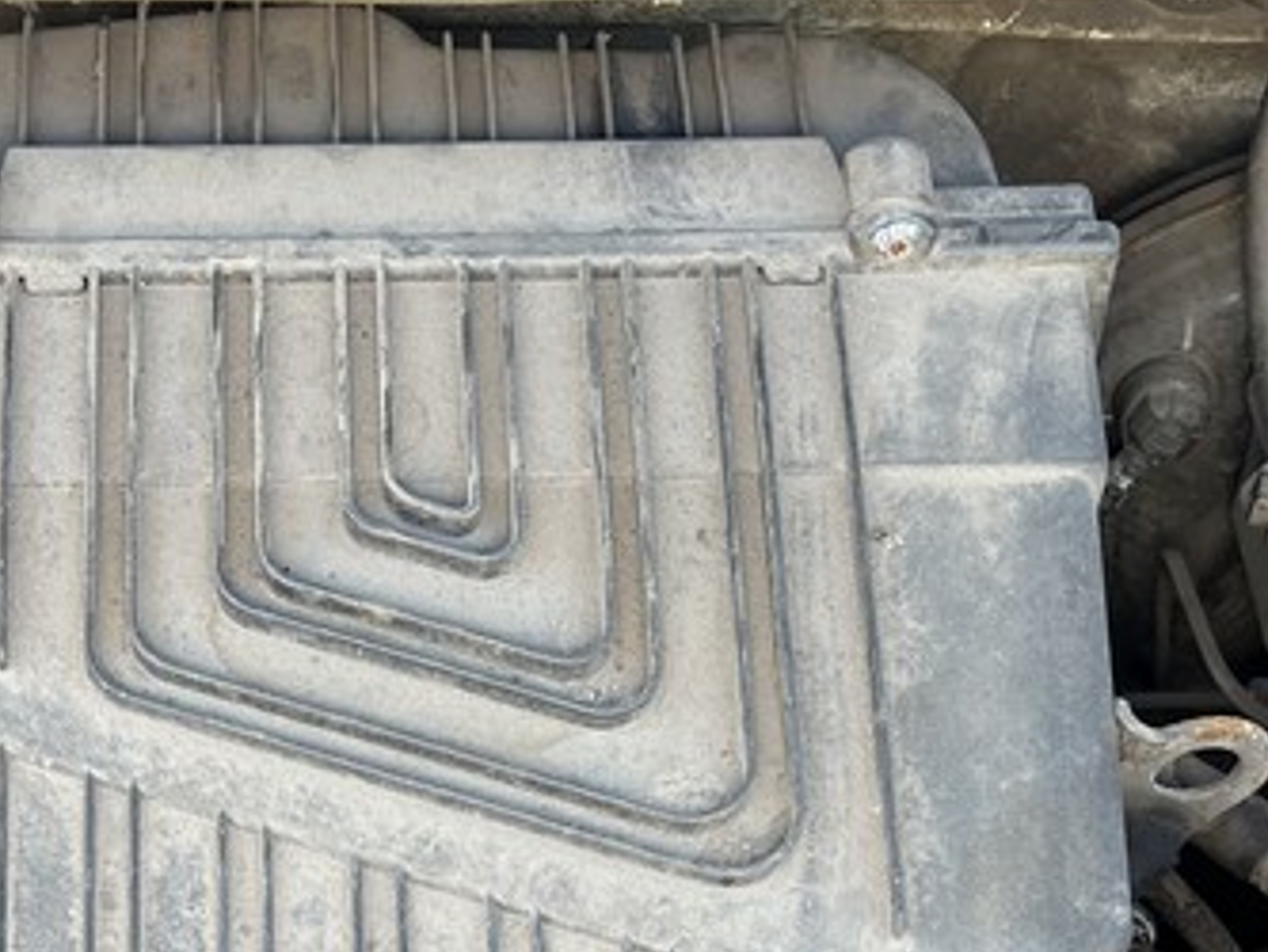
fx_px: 2931
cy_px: 1169
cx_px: 358
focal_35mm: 80
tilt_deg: -56.9
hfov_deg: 24.2
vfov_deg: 17.5
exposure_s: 1/121
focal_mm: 5.7
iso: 40
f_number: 1.5
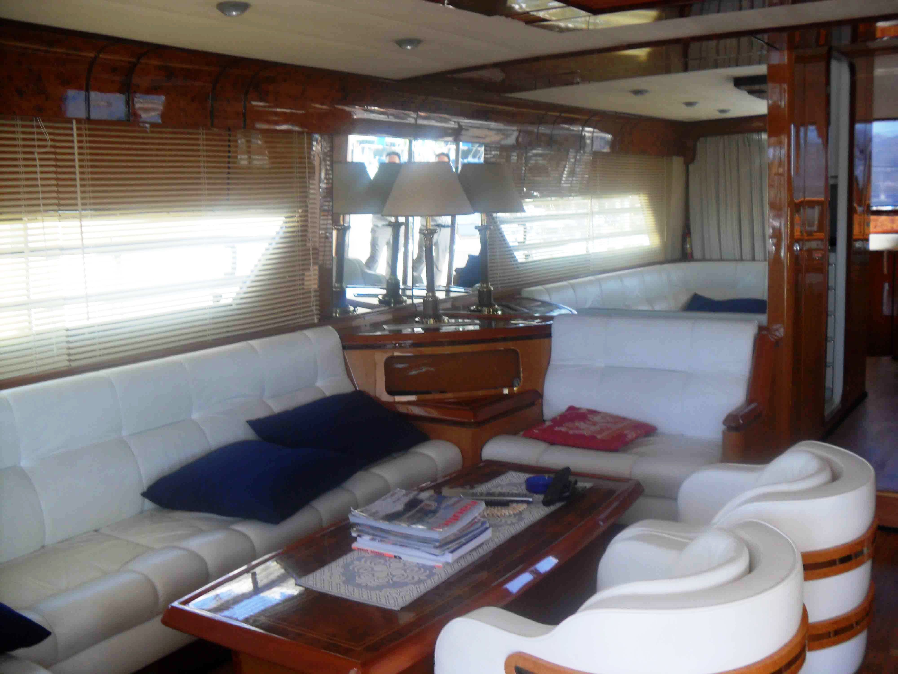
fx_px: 908
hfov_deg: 52.6
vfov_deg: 40.7
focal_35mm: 35
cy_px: 337
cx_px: 449
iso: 80
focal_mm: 6.3
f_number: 3
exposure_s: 1/60
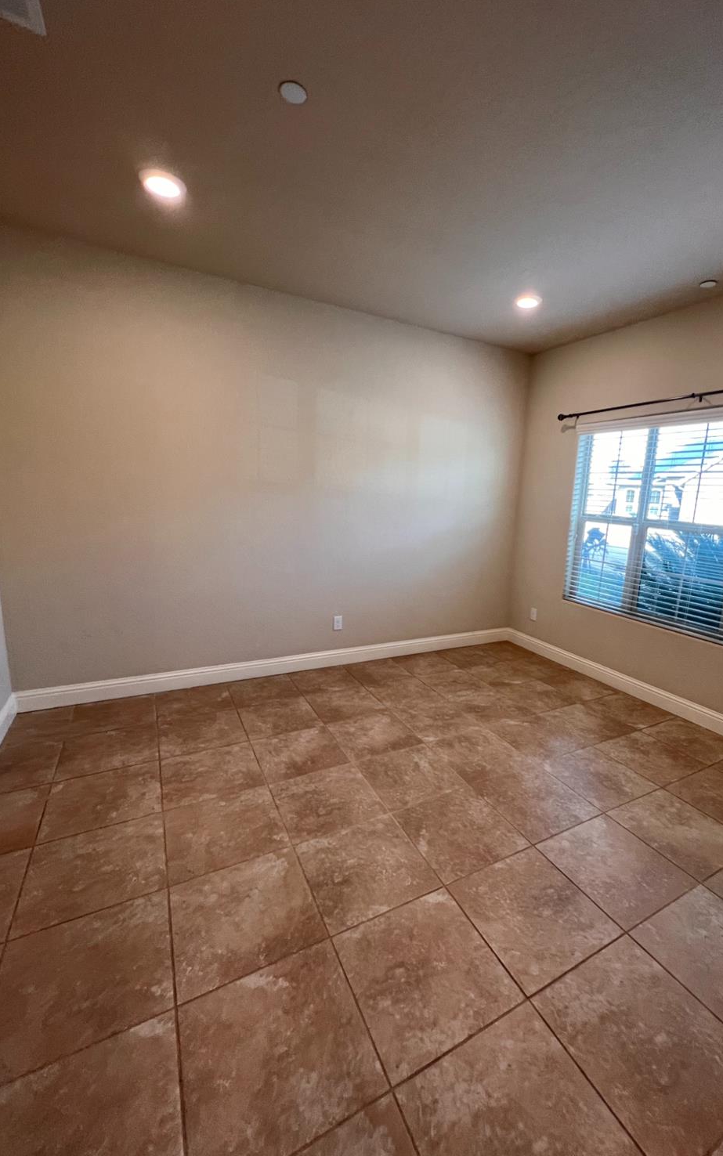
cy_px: 584
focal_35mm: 14
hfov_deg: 78.2
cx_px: 414
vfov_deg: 105.3
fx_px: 441
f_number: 1.8
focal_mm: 1.57
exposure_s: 1/120
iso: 250
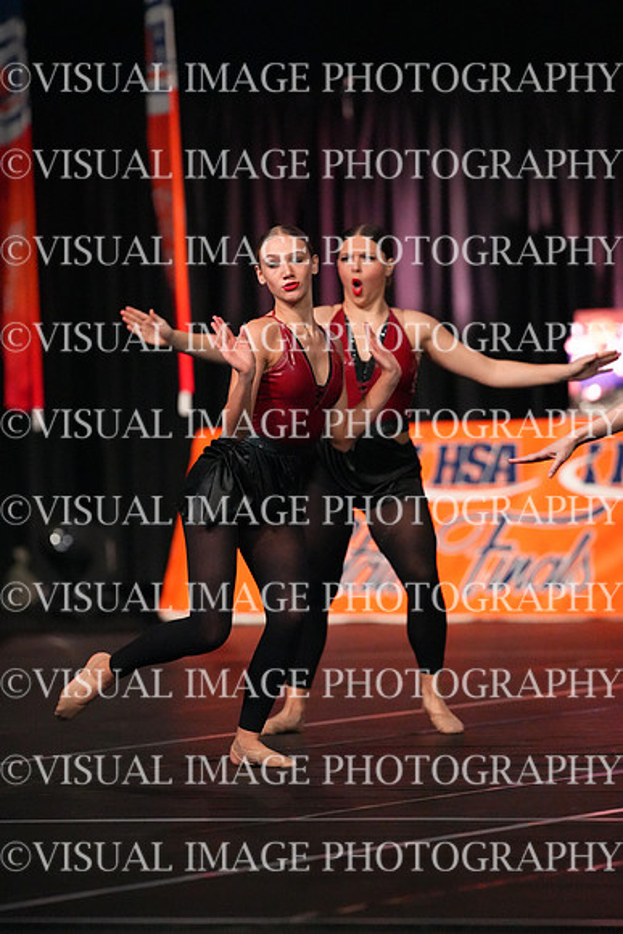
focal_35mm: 300
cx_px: 312
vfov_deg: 6.9
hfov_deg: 4.6
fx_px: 7782
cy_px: 467
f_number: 3.5
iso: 16000
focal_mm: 300
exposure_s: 1/1250
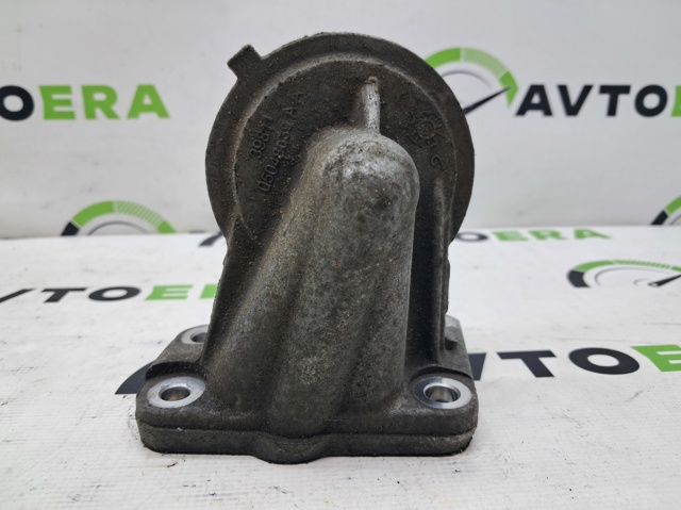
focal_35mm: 27
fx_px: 531
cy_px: 255
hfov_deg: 65.4
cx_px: 340
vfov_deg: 51.3
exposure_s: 1/50
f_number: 1.8
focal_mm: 4
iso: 50
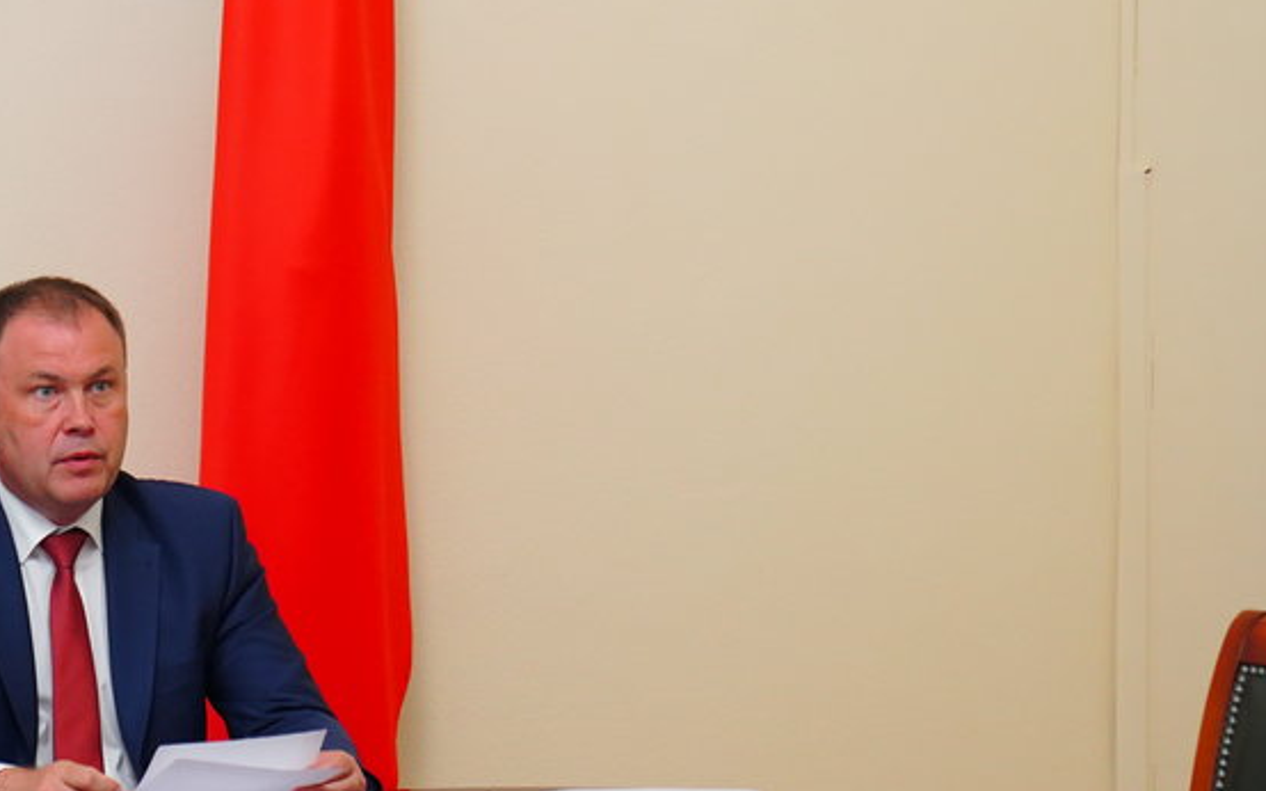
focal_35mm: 134
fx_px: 4622
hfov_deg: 15.5
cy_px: 270
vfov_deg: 9.8
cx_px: 303
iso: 2500
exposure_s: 1/250
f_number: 2.8
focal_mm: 70
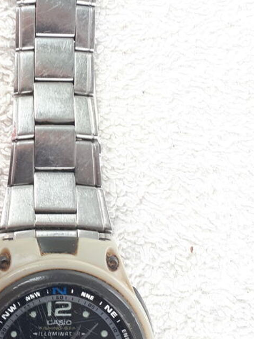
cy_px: 147
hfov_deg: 25.0
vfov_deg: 33.7
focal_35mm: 57
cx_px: 34
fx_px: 557
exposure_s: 1/50
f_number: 1.9
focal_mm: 3.6
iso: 64
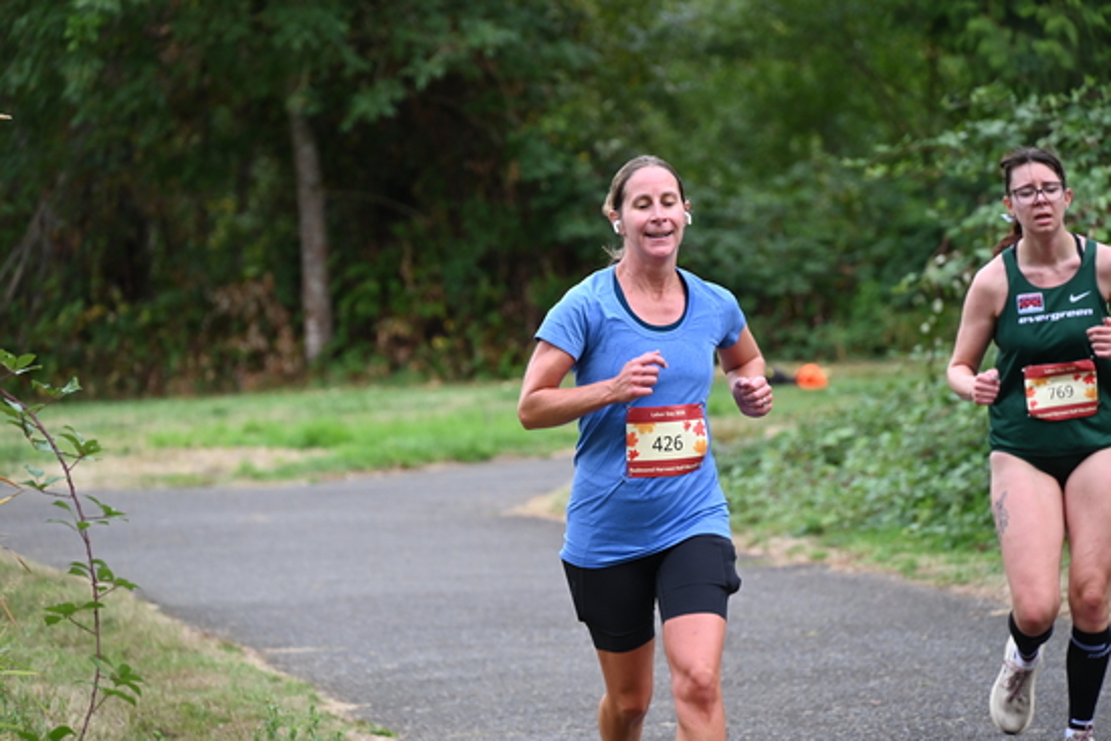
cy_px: 370
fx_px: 6173
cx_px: 556
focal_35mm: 200
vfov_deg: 6.9
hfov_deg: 10.3
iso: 640
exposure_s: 1/250
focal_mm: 200
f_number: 6.3
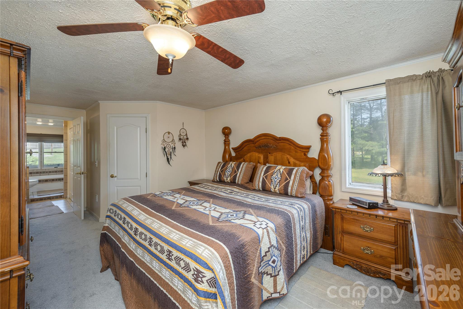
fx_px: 180
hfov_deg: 104.2
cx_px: 232
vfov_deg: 81.3
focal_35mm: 14
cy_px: 154
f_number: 7.1
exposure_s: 1/80
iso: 320
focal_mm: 14
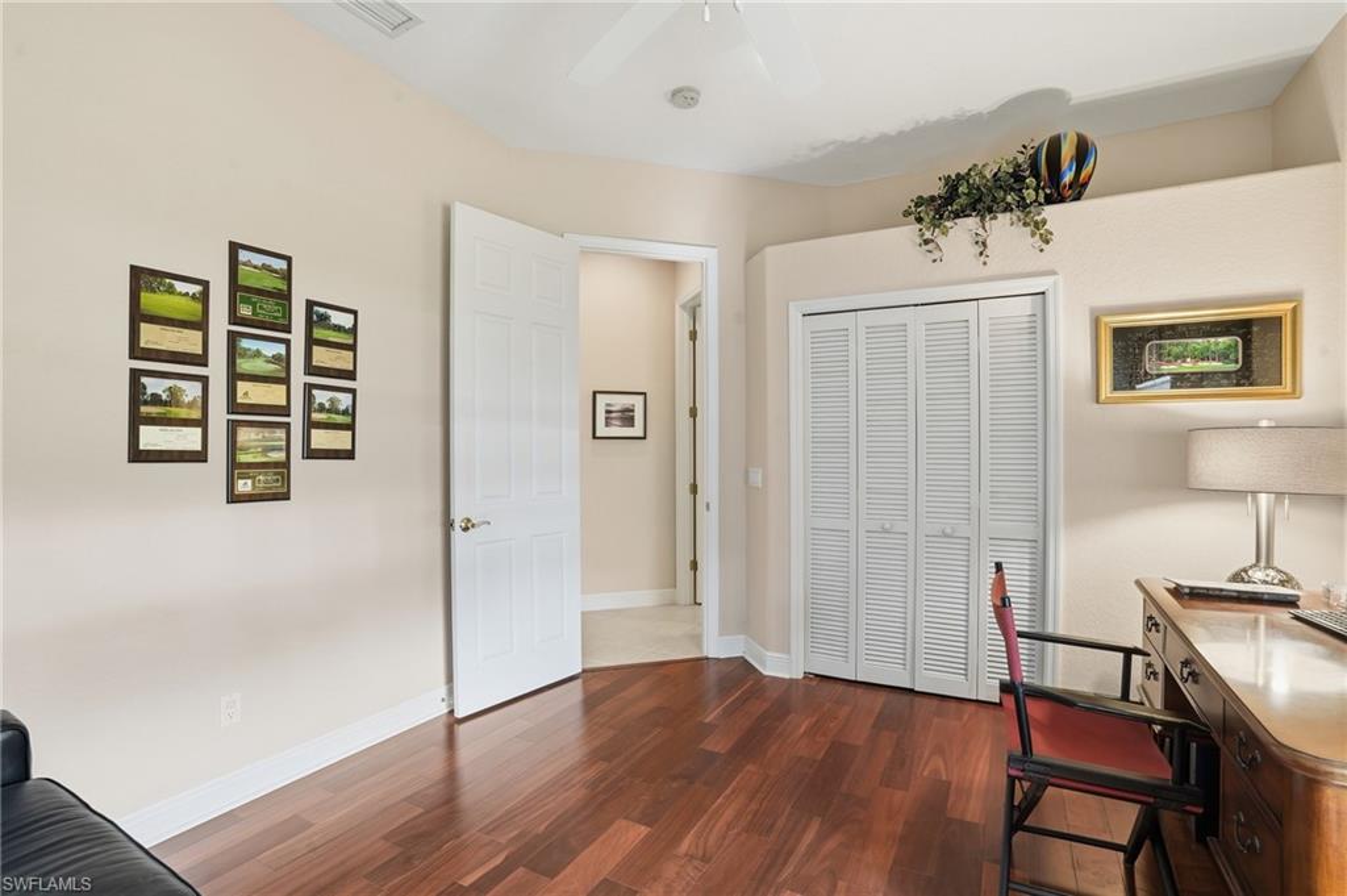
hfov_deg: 96.8
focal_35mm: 16
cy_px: 448
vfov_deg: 73.7
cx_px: 674
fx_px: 598
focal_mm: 16
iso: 200
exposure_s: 1/13
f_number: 9
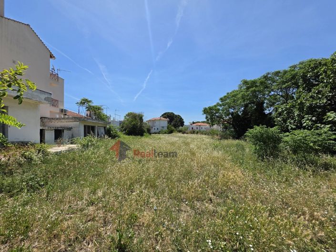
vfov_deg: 89.9
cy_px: 126
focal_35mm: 13
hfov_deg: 106.2
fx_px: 126
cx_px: 168
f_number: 1.9
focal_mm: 2.2
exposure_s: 1/2222
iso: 32
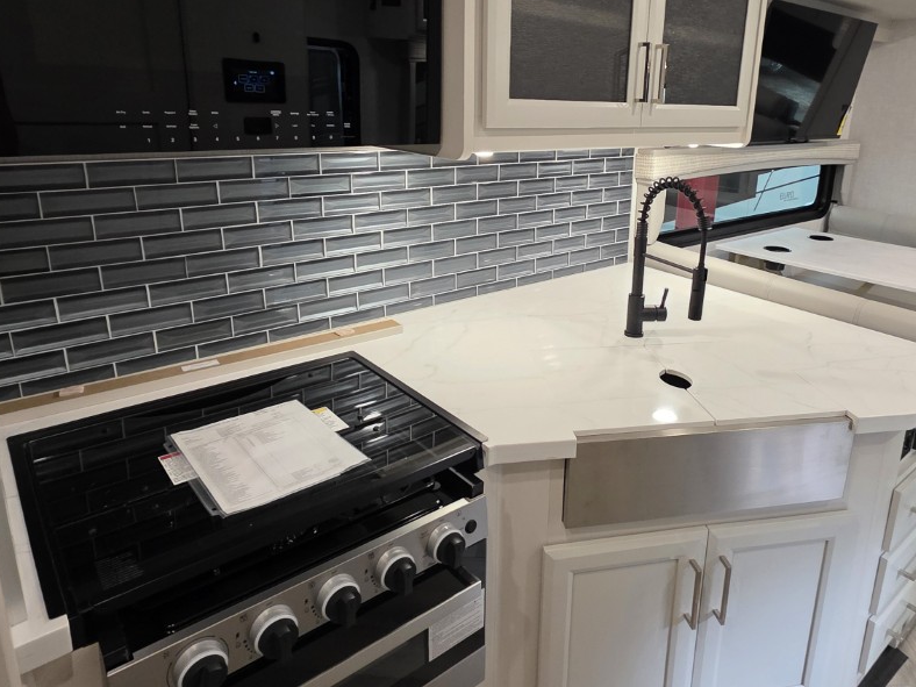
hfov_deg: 73.3
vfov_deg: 58.4
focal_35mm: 23
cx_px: 536
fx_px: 609
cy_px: 272
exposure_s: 1/100
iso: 640
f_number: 1.9
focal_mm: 2.2
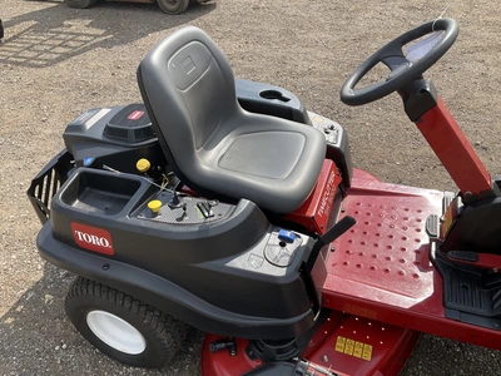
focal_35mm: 29
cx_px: 250
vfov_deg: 48.2
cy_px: 188
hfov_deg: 61.7
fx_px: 420
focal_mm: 3
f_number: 1.8
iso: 25
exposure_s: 1/1221
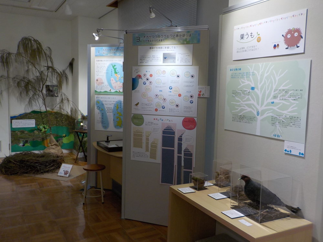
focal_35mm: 30
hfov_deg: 60.0
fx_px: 280
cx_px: 162
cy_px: 121
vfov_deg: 46.8
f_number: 3.3
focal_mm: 4.1
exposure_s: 1/100
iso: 125
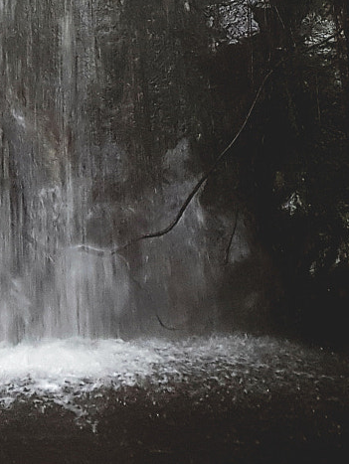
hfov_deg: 16.2
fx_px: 1195
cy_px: -289
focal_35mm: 89
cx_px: -15
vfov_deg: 18.6
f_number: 1.7
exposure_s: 1/50
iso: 125
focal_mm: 4.2
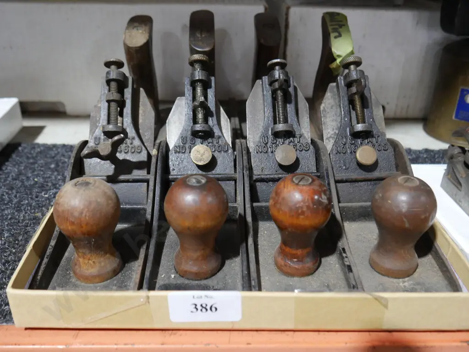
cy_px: 176
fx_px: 461
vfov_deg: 41.8
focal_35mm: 34
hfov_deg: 53.9
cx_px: 234
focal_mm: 17
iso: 1000
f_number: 4
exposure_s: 1/60
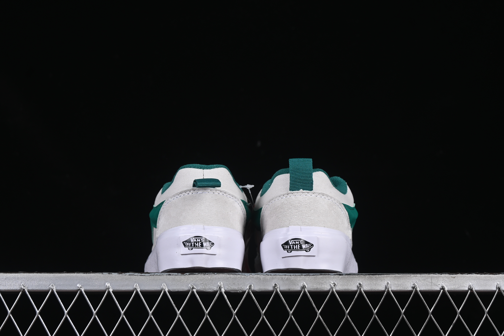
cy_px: 168
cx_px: 252
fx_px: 1050
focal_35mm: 75
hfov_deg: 27.0
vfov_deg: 18.2
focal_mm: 50
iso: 160
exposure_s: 1/80
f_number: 8
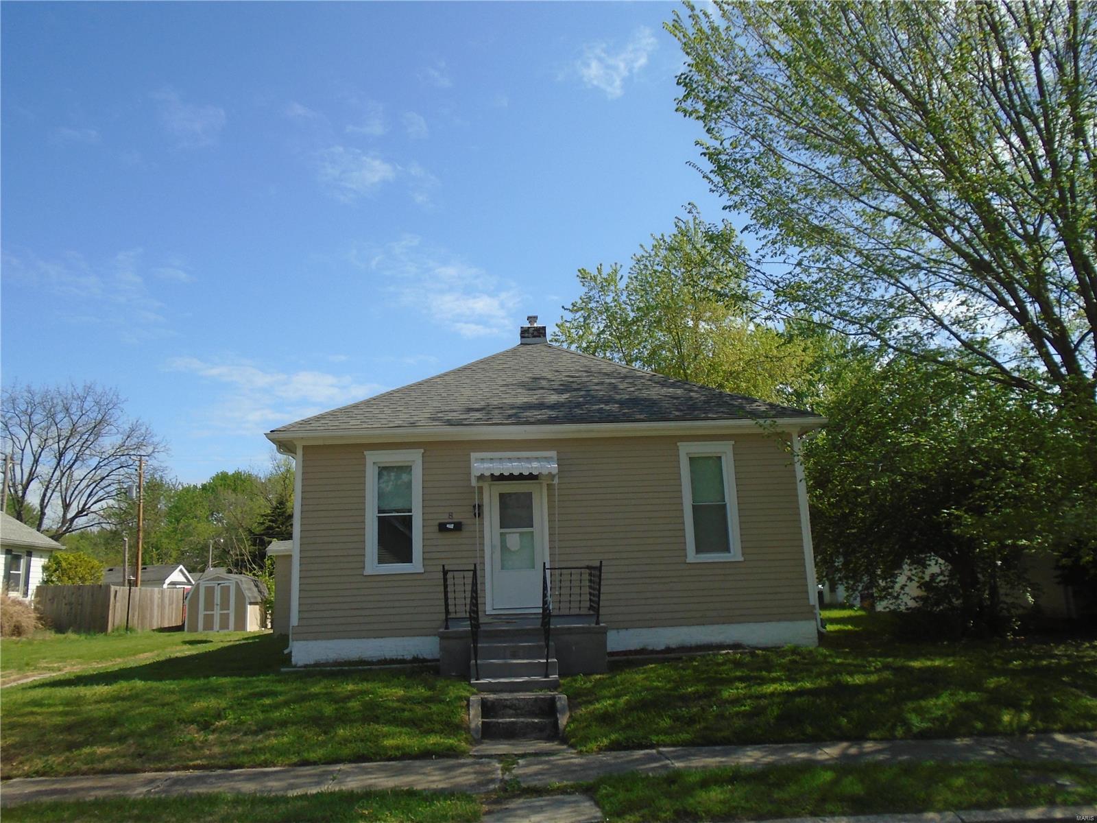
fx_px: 824
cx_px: 548
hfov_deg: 67.3
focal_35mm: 26
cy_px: 412
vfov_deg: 53.1
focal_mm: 4.6
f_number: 8
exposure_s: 1/200
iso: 100
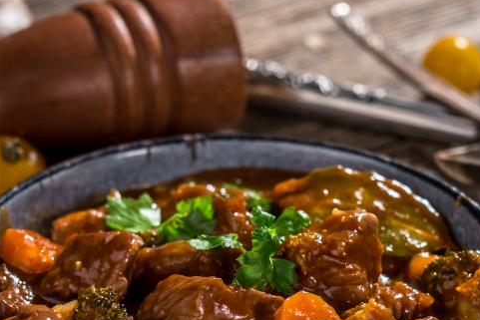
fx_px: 2081
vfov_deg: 8.8
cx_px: 226
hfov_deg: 13.2
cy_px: 290
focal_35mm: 156
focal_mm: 50
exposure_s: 1/160
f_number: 3.2
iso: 160
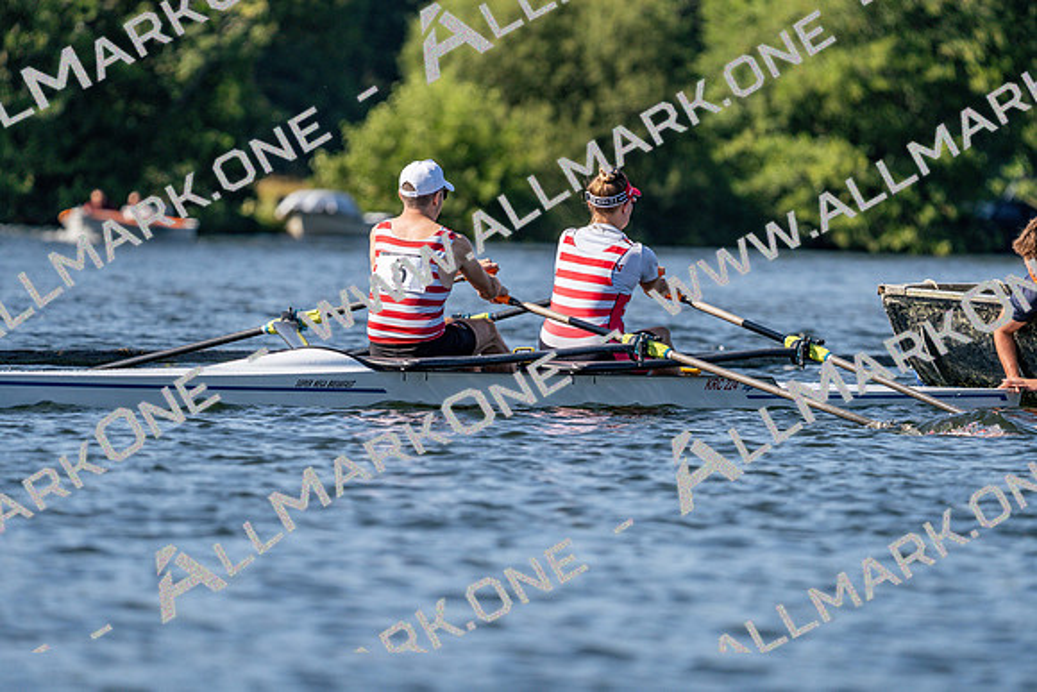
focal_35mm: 382
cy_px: 346
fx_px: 11006
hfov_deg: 5.4
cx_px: 518
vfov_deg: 3.6
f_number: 6.3
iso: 320
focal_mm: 382
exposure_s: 1/1600
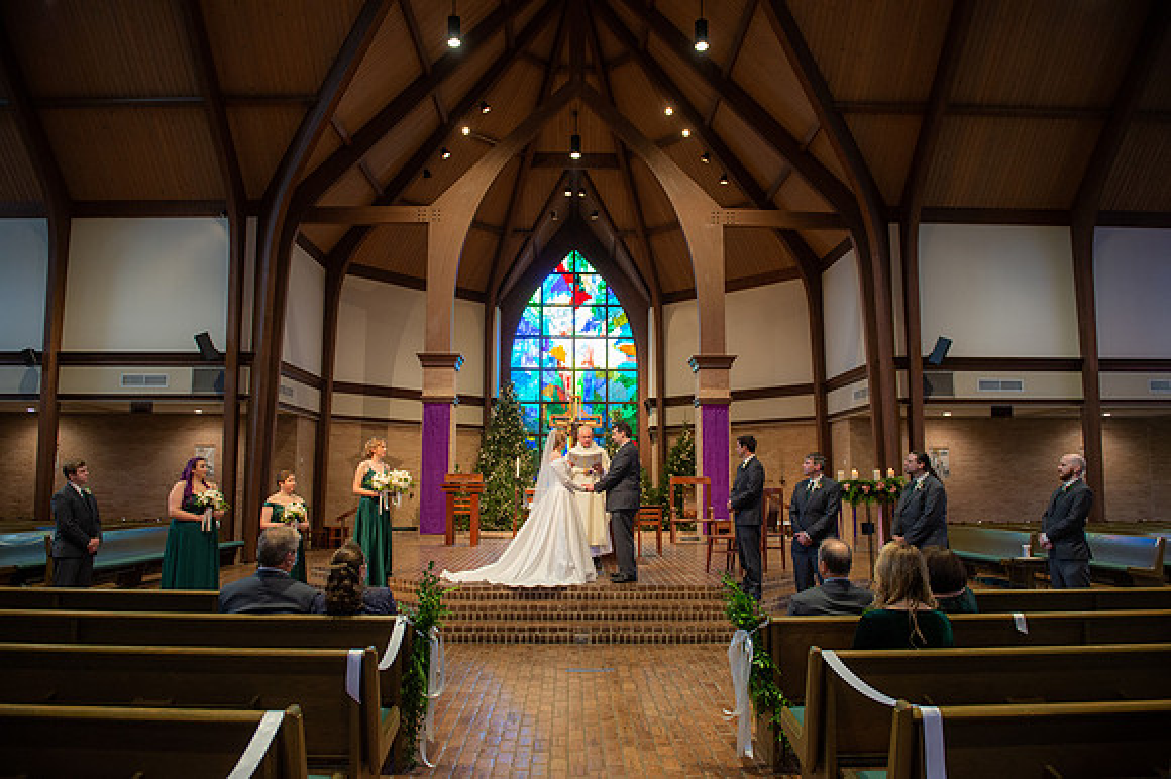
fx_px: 780
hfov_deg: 73.8
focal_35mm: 24
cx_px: 586
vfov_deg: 53.1
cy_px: 390
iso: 1600
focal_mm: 24
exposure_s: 1/100
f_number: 3.5
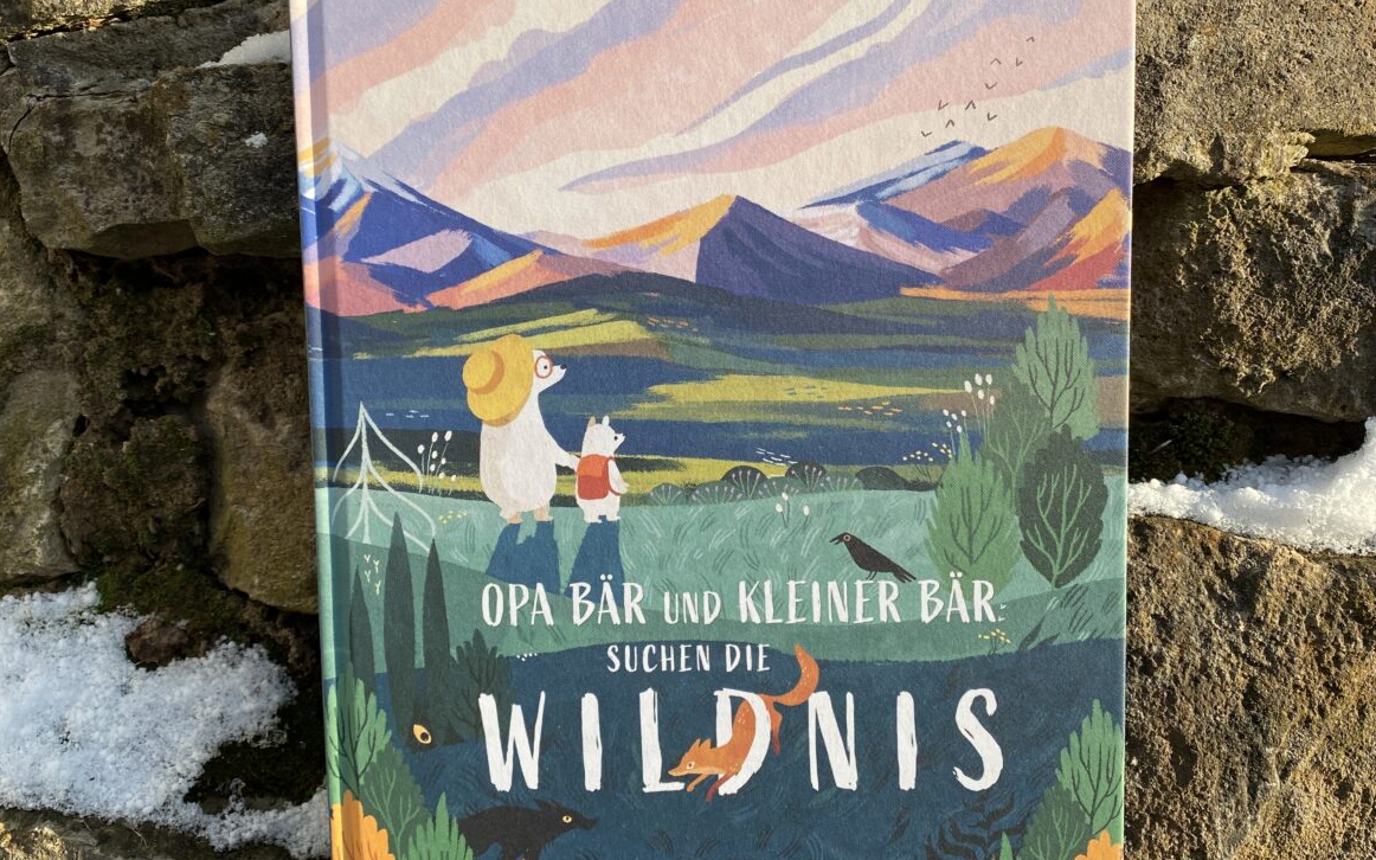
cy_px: 398
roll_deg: +1.7
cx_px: 688
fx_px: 1387
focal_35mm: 37
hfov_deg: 52.8
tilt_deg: -14.2
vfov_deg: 34.4
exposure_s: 1/858
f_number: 1.8
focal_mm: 4.25
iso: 32
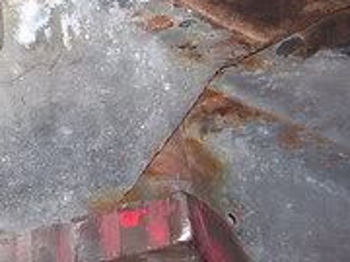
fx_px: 1223
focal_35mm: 121
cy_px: -17
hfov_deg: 14.5
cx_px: -255
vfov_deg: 12.1
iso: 80
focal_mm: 5.6
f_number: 2.7
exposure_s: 1/60
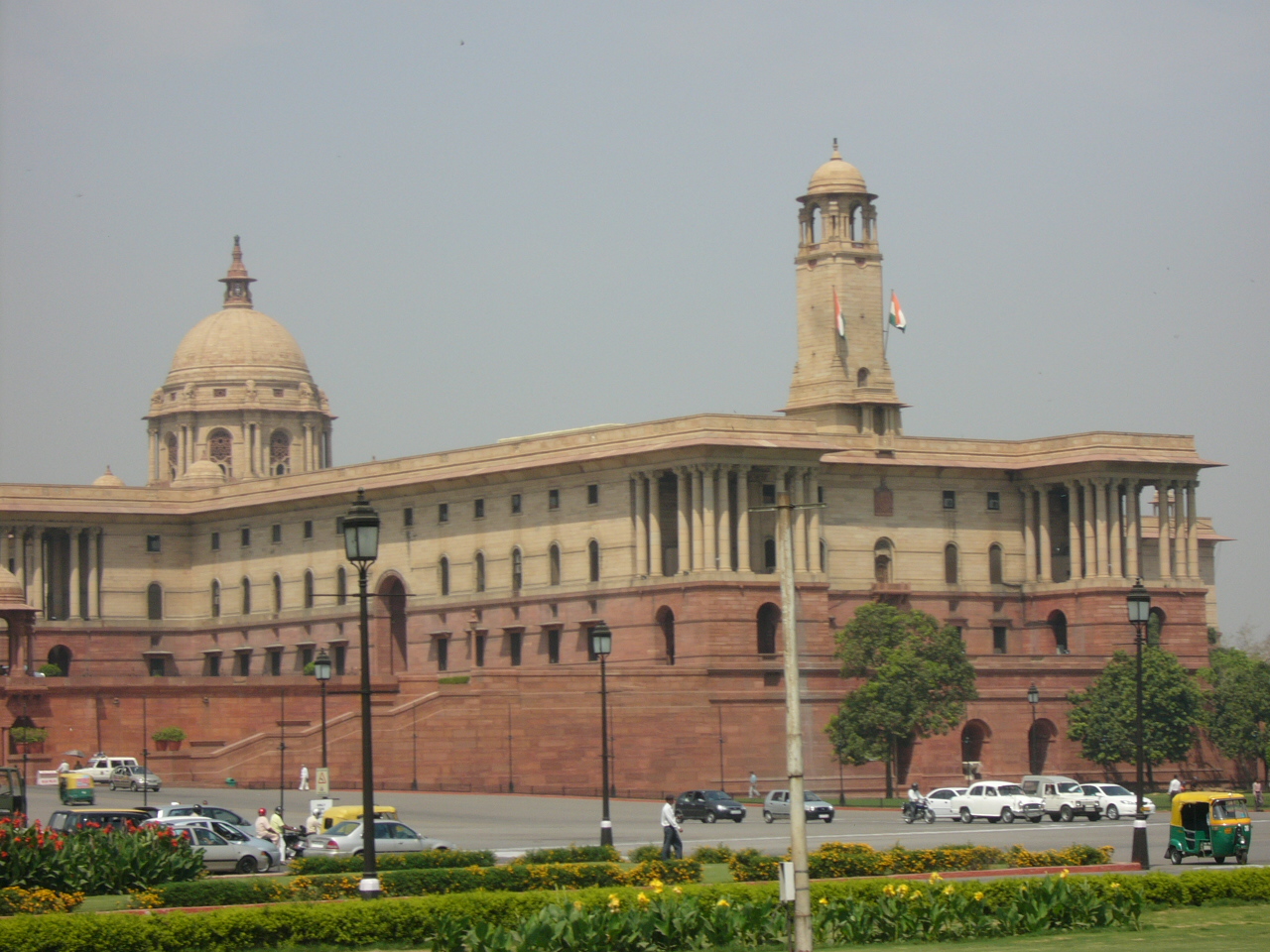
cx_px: 635
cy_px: 476
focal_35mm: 105
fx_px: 3852
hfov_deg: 18.7
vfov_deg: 14.1
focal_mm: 17.4
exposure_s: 1/50
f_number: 14
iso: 50
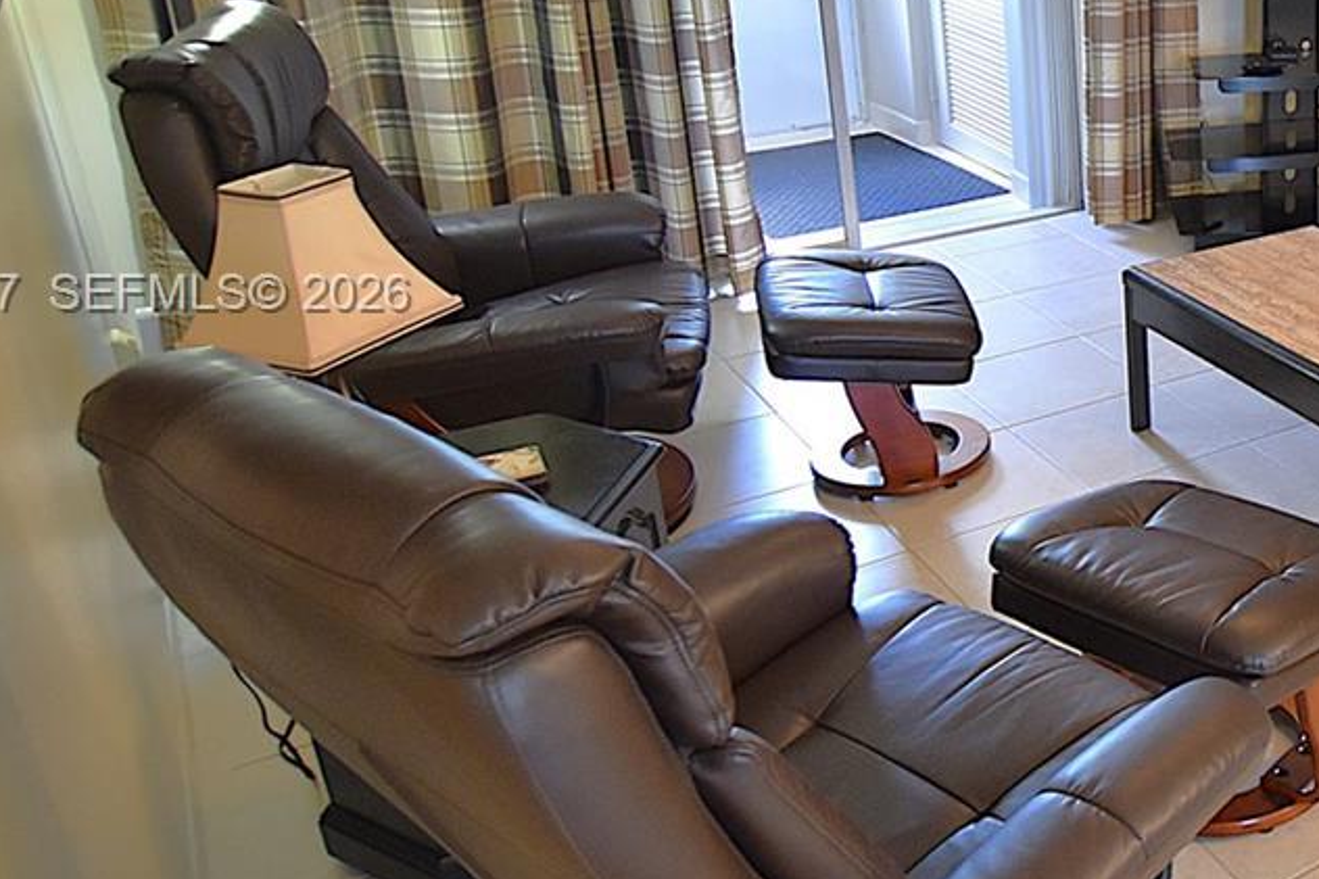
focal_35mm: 38
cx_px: 1430
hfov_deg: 41.2
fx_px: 1392
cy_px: 296
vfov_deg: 34.7
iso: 800
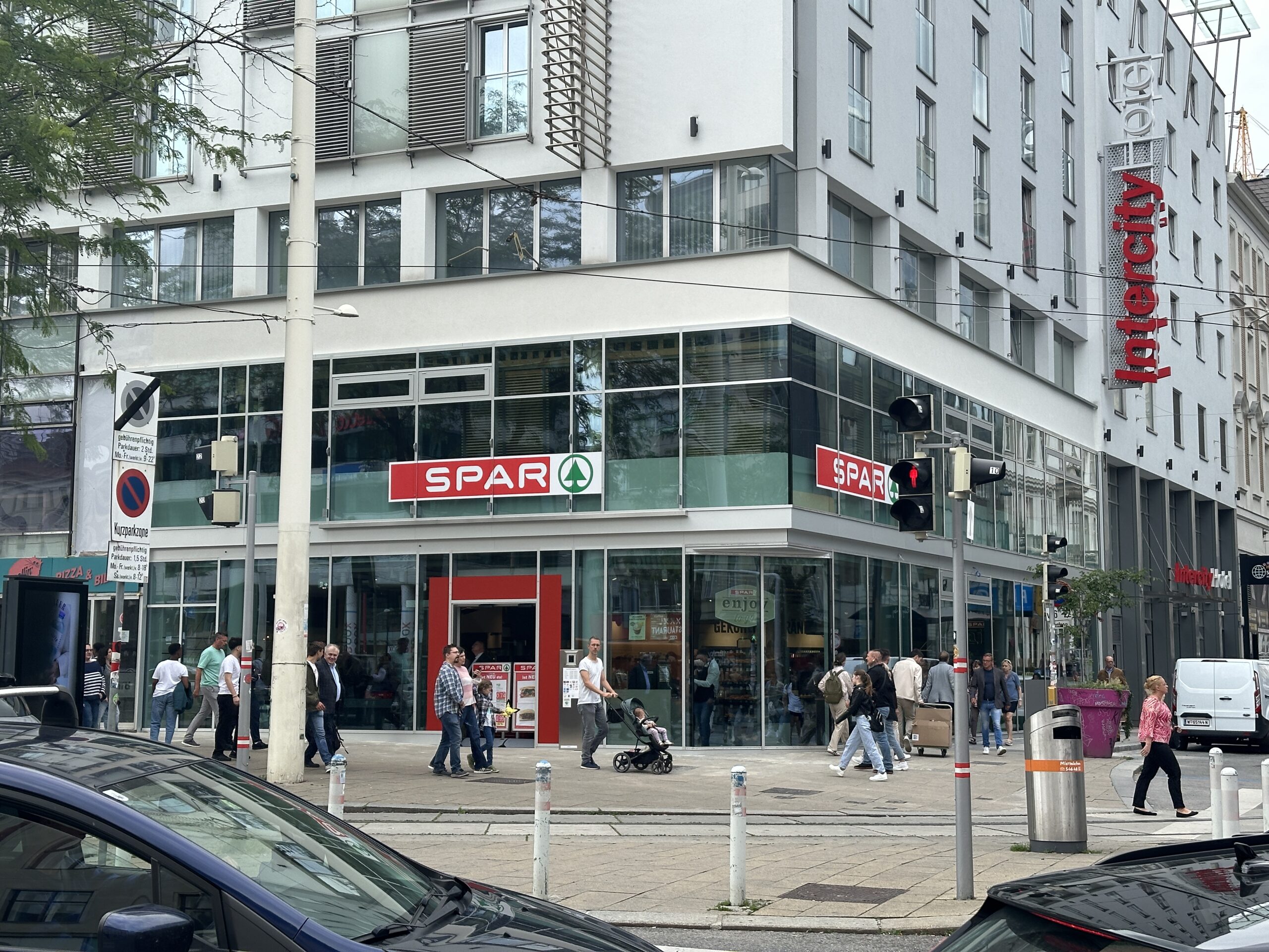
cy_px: 476
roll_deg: -0.3
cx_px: 634
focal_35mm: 48
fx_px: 1760
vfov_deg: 30.3
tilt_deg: +7.6
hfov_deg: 39.7
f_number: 1.78
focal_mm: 6.86
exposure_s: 1/1414
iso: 64
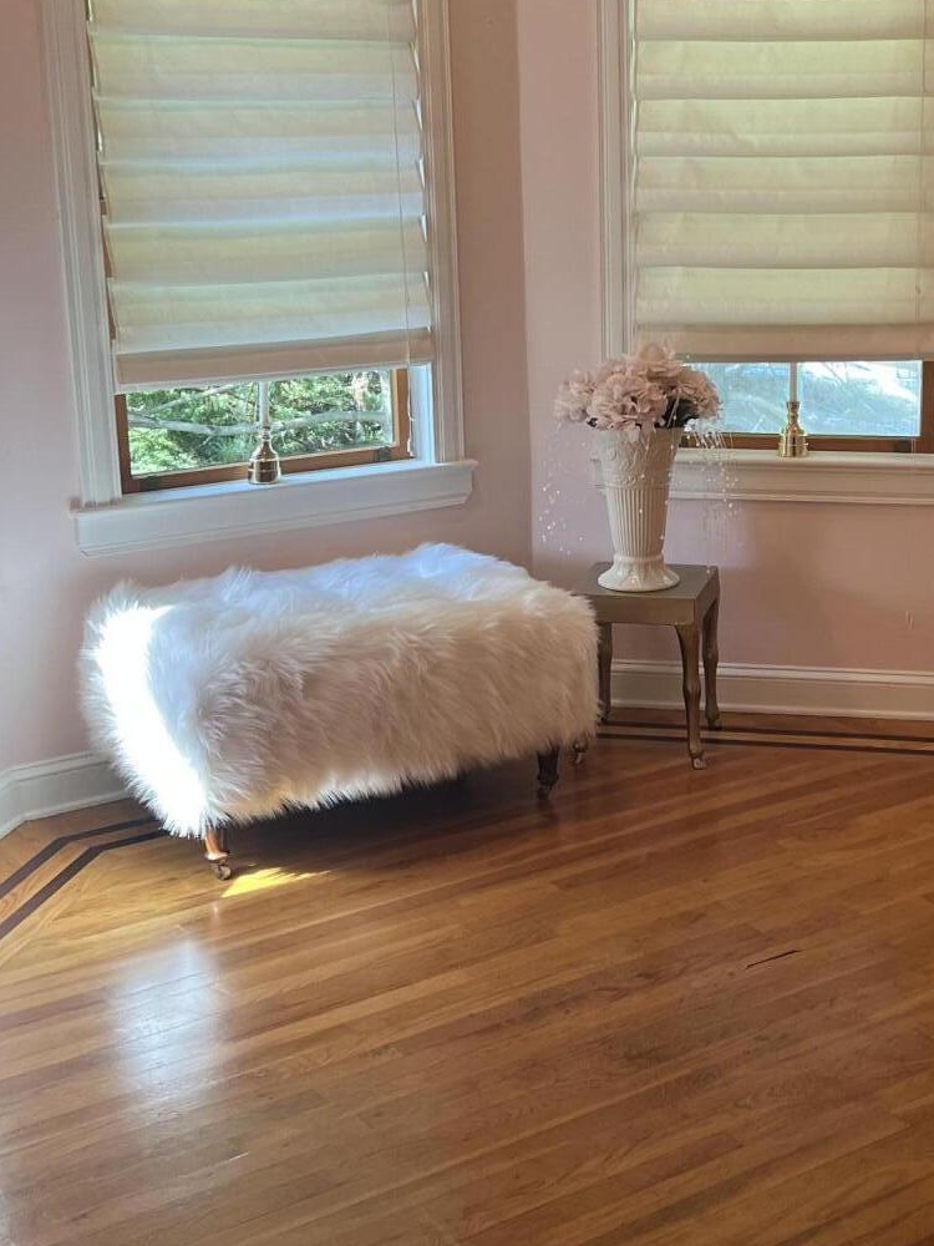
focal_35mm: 52
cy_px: 511
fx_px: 1871
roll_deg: +1.1
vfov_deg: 36.7
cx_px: 694
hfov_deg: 27.7
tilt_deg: -12.5
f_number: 1.5
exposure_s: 1/120
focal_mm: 5.7
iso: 100
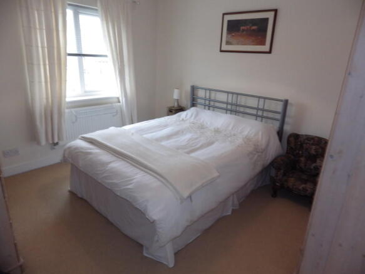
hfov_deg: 76.4
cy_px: 137
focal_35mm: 22
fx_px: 232
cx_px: 182
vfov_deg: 61.1
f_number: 3.1
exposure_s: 1/45
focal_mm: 4
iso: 160
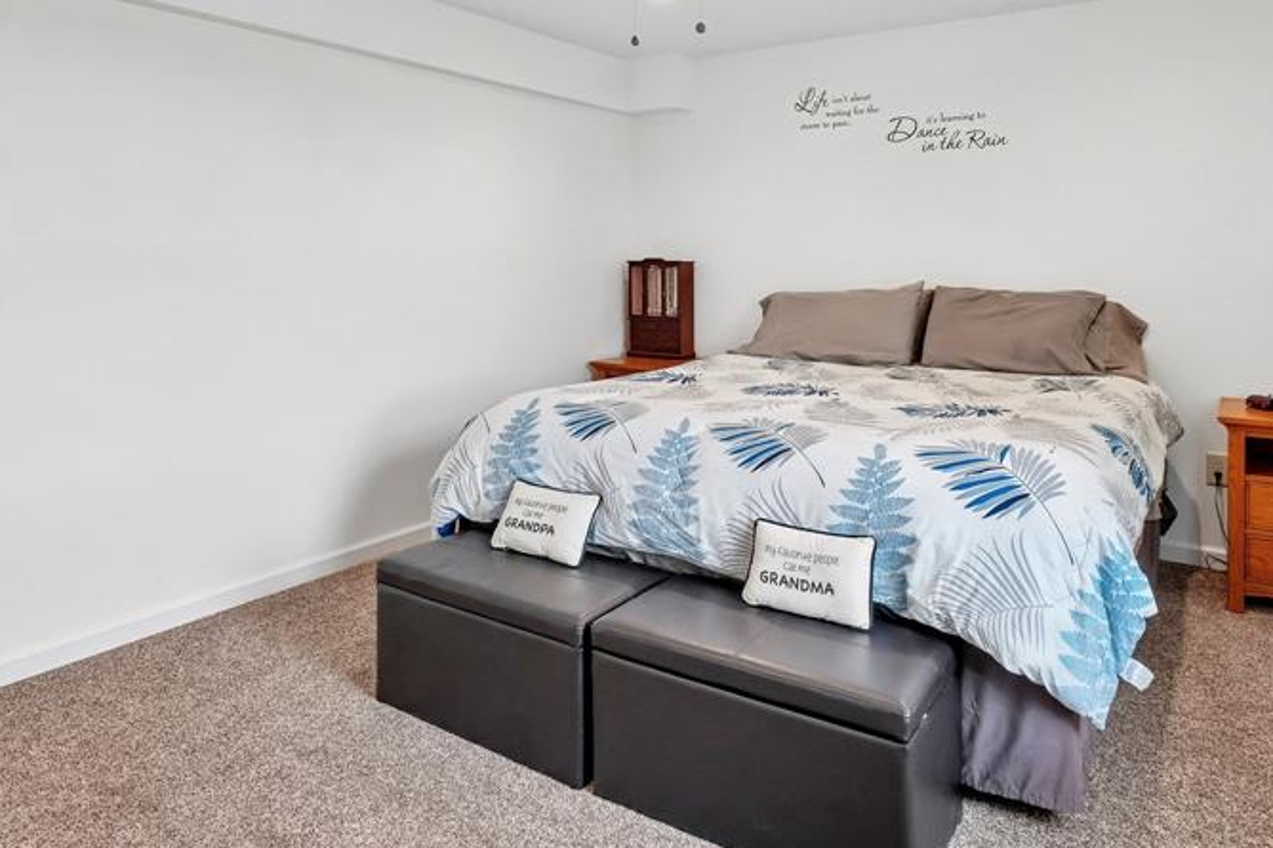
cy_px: 284
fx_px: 813
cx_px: 705
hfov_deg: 75.9
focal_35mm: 23
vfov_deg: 54.0
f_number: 8
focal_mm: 10
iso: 400
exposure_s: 1/30
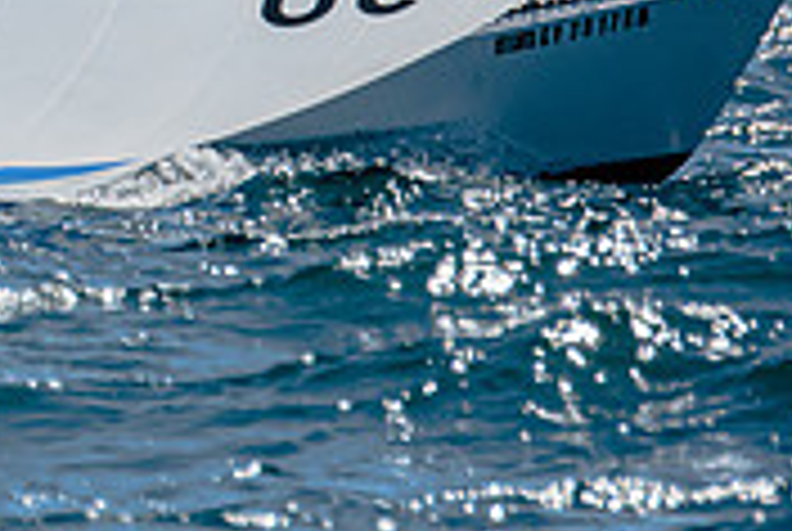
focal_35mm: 1678
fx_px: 36978
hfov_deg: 1.2
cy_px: -200
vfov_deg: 0.8
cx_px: -486
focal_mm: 340
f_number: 5.6
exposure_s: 1/2000
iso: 200
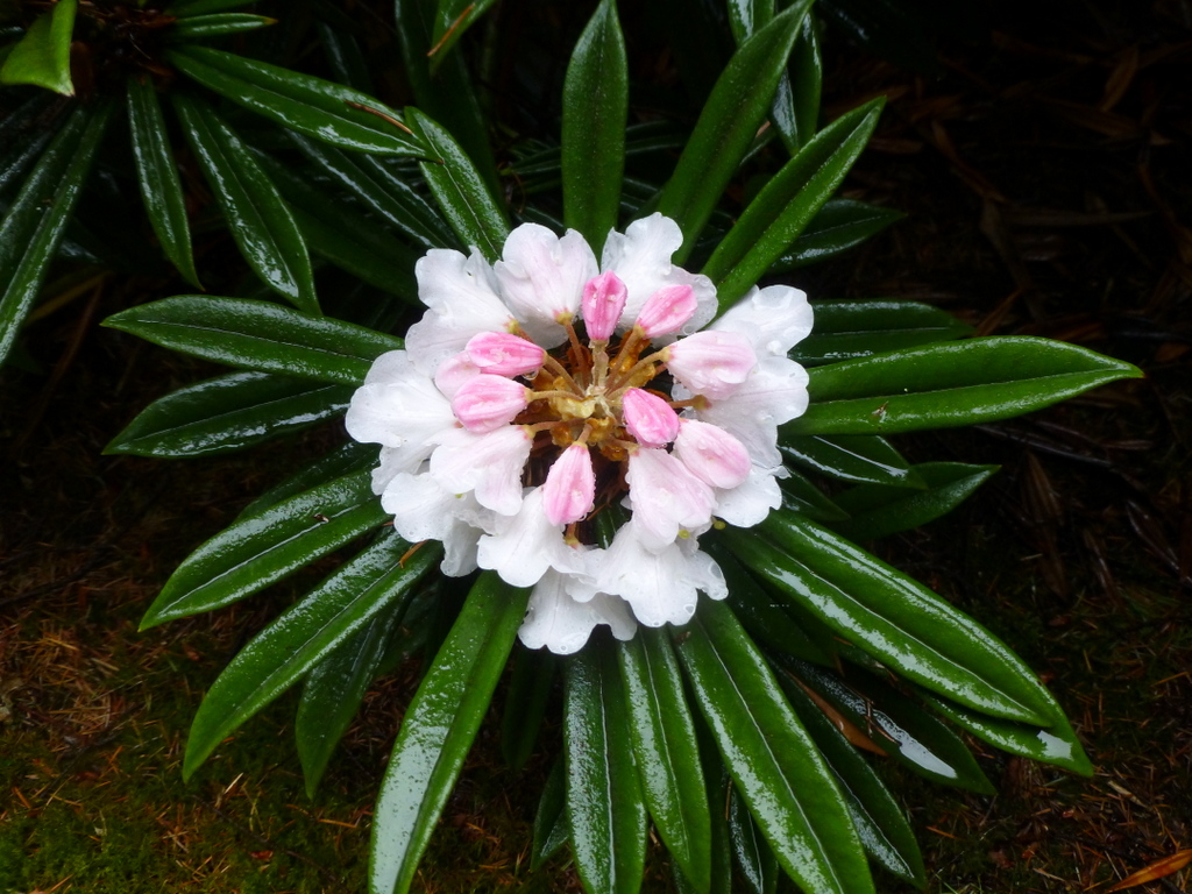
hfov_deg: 54.0
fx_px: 1171
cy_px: 447
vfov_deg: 41.8
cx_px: 596
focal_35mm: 34
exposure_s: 1/60
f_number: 3.7
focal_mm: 6.1
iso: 250
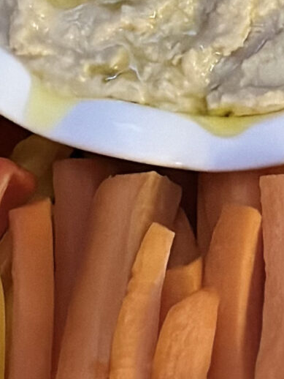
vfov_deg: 8.3
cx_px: 216
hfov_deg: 6.3
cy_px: -95
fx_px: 2590
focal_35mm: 237
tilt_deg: -67.7
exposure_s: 1/30
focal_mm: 6.86
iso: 800
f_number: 1.78
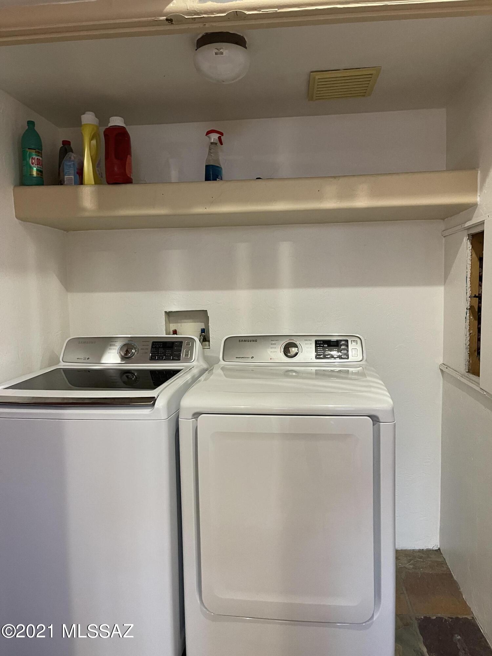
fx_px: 493
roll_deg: +1.1
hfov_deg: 53.1
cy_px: 328
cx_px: 246
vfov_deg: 67.3
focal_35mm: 26
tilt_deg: -4.0
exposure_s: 1/60
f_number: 1.6
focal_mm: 5.1
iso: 400
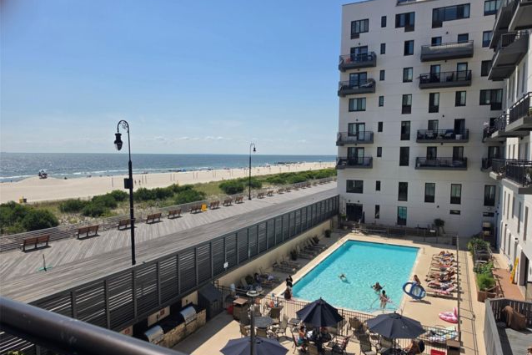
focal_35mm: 24
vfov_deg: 53.1
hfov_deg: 73.8
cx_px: 266
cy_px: 187
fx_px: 355
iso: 50
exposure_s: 1/7939
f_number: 1.4
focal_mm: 6.5
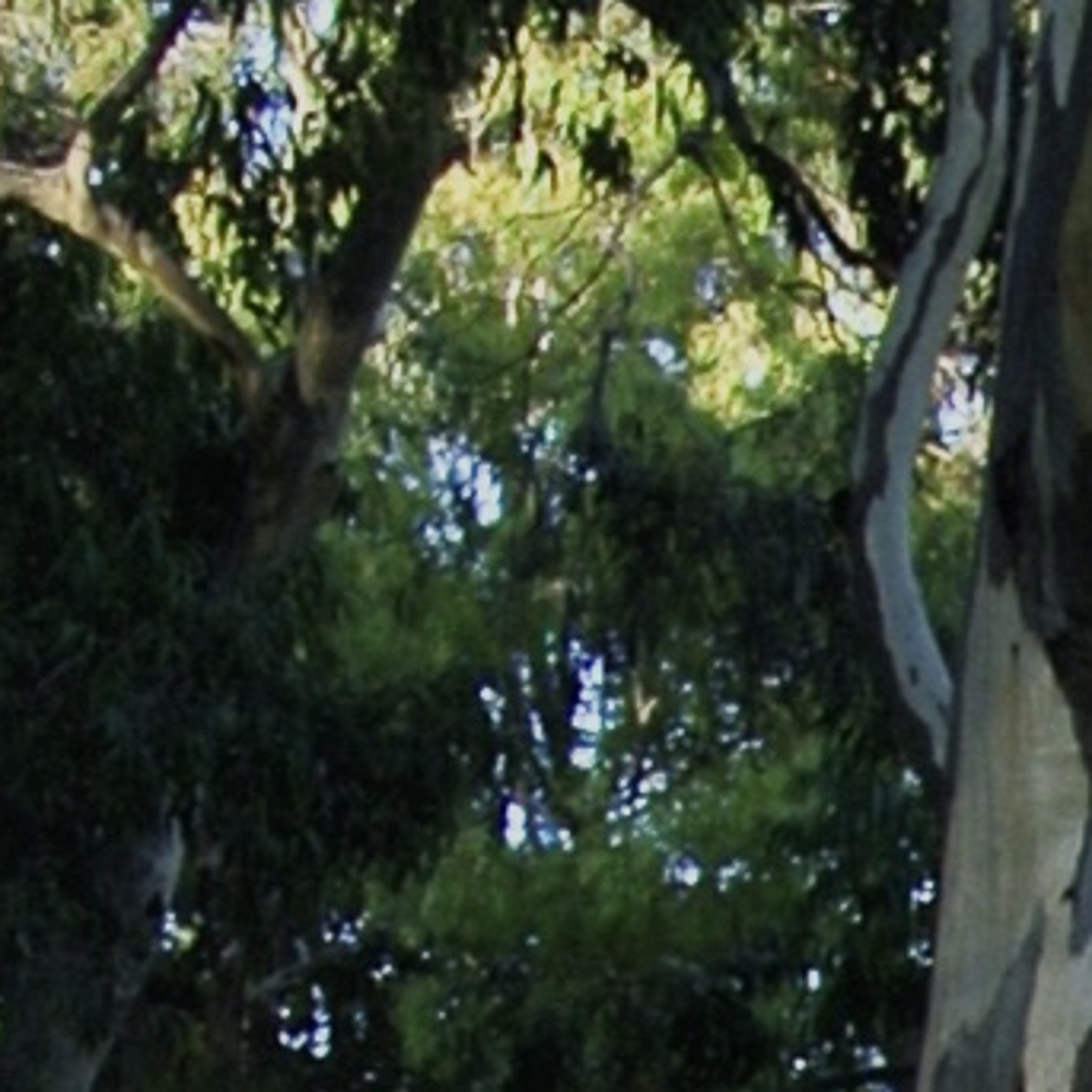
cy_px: 3964
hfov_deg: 5.1
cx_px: 2050
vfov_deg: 4.8
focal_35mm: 336
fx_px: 11992
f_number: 4
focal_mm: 13.1
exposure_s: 1/100
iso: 100
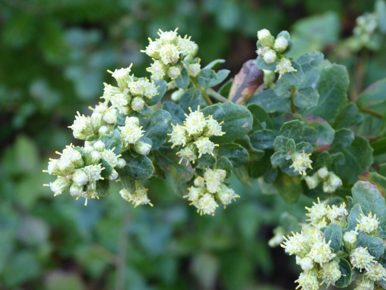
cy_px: 145
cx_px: 193
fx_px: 1093
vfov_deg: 15.1
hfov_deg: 20.0
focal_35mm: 98
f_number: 5
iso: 320
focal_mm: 17.5
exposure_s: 1/60
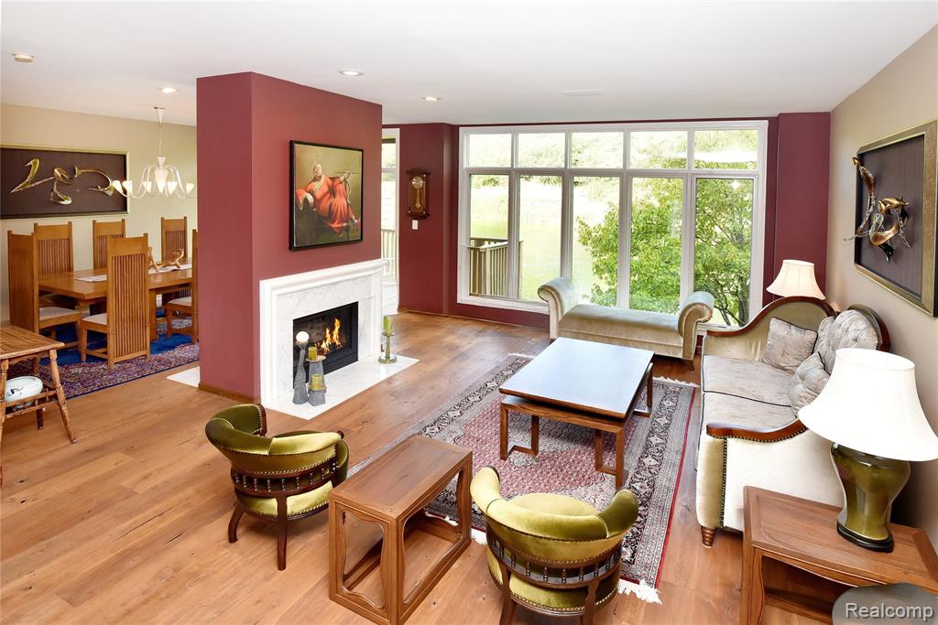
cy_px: 312
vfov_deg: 70.5
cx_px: 469
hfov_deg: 93.3
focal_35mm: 17
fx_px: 443
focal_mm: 17
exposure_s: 1/60
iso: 800
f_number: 9
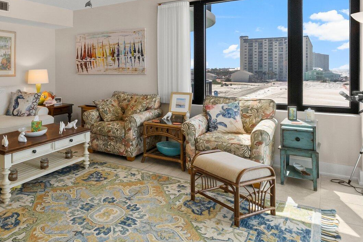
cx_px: 99
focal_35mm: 29
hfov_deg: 60.8
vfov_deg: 44.2
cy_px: 77
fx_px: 292
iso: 400
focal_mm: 10
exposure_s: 1/10
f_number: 9
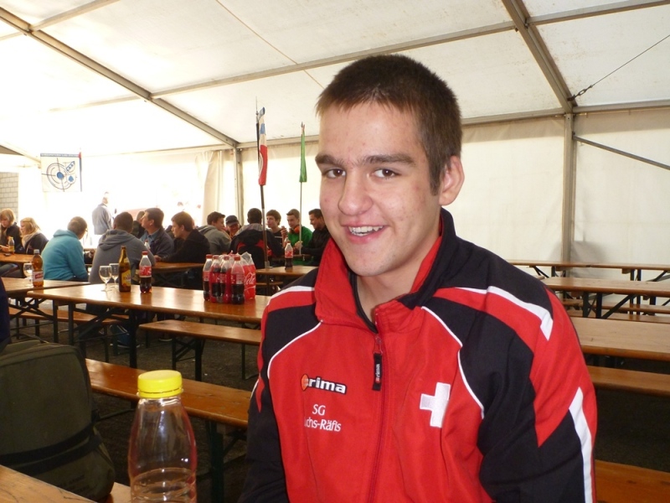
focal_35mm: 31
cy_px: 252
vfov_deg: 45.4
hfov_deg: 58.4
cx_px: 335
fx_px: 600
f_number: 3.5
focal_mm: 5.5
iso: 320
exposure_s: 1/60
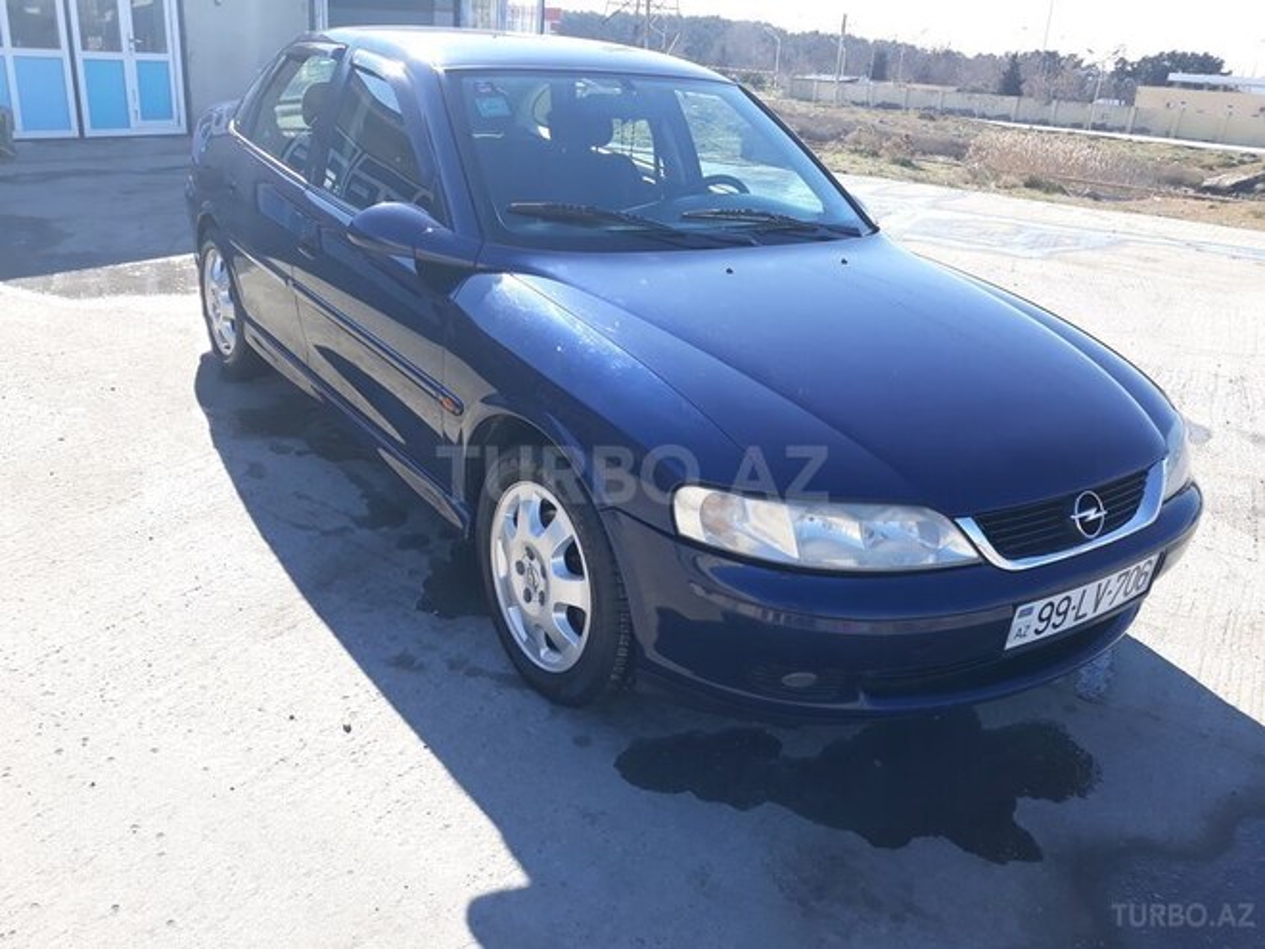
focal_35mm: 27
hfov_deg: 65.3
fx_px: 987
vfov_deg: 51.4
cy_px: 474
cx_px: 632
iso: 40
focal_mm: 3.71
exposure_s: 1/652
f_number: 1.7
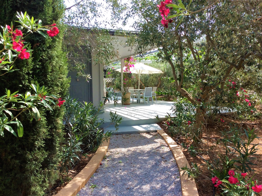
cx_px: 131
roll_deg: +1.4
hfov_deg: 56.9
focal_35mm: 32
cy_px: 98
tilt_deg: -4.2
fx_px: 242
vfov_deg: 44.1
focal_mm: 3.3
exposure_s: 1/484
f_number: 2.4
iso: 32
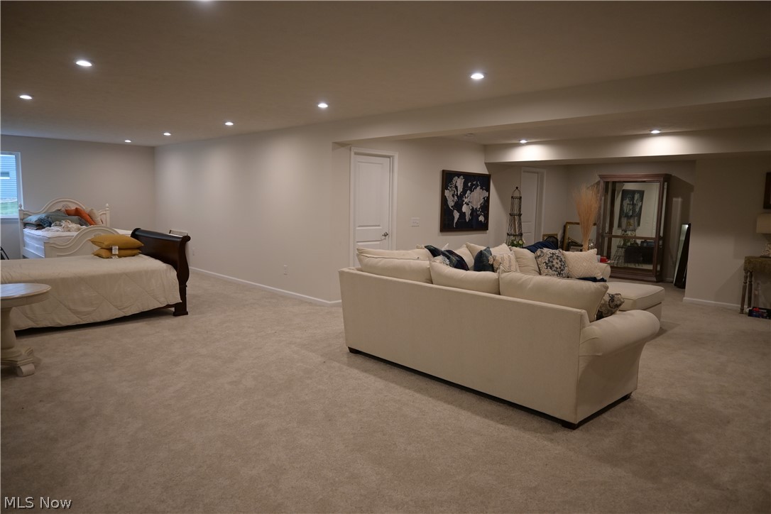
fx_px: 514
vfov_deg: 53.1
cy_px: 257
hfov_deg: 73.7
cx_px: 386
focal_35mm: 24
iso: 400
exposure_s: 1/60
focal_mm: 16
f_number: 3.5
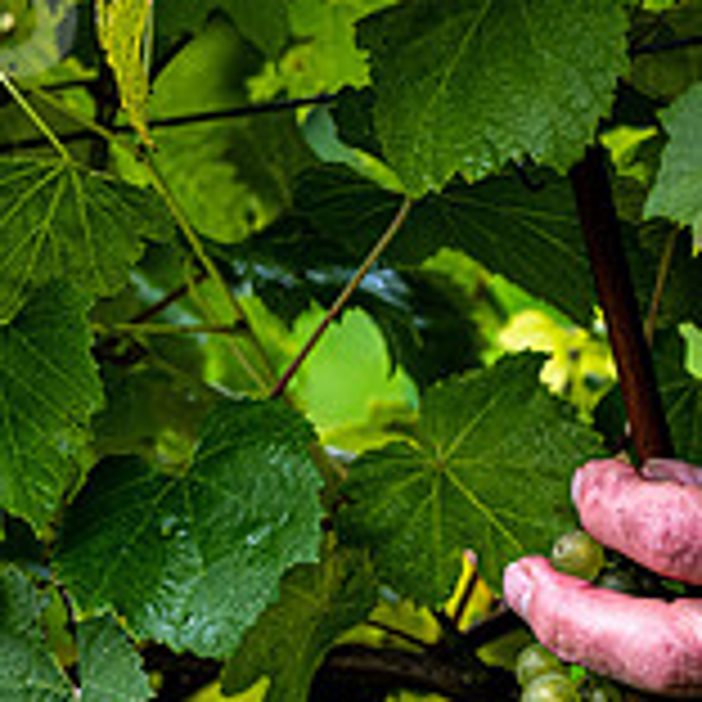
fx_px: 5071
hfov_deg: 7.9
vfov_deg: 7.9
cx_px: 684
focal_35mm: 221
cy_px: 587
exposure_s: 1/320
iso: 450
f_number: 5
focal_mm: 70
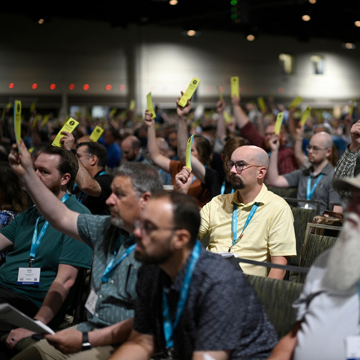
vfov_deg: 26.9
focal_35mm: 64
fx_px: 753
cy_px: 180
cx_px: 255
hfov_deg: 26.6
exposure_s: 1/160
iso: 450
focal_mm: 50
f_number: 1.2
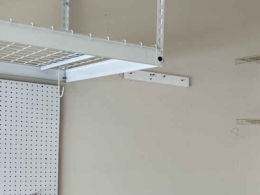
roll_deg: -3.8
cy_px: 184
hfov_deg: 25.8
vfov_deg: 21.0
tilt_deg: -2.8
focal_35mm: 68
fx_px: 511
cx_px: 307
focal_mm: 5.7
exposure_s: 1/163
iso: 50
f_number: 1.5
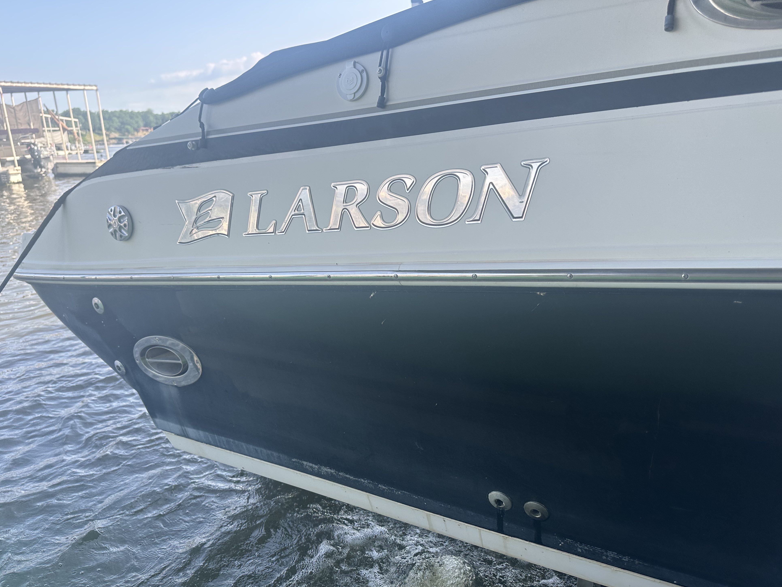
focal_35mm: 25
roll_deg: +1.9
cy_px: 302
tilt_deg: -16.1
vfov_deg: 54.9
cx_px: 376
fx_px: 565
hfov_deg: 69.4
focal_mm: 6.86
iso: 80
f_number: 1.78
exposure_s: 1/734
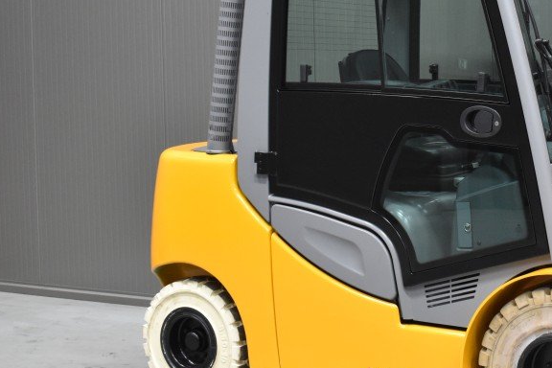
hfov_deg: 25.9
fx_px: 1150
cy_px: 122
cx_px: 520
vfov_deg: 18.1
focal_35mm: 75
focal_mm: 24
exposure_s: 1/30
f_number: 5.6
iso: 1600
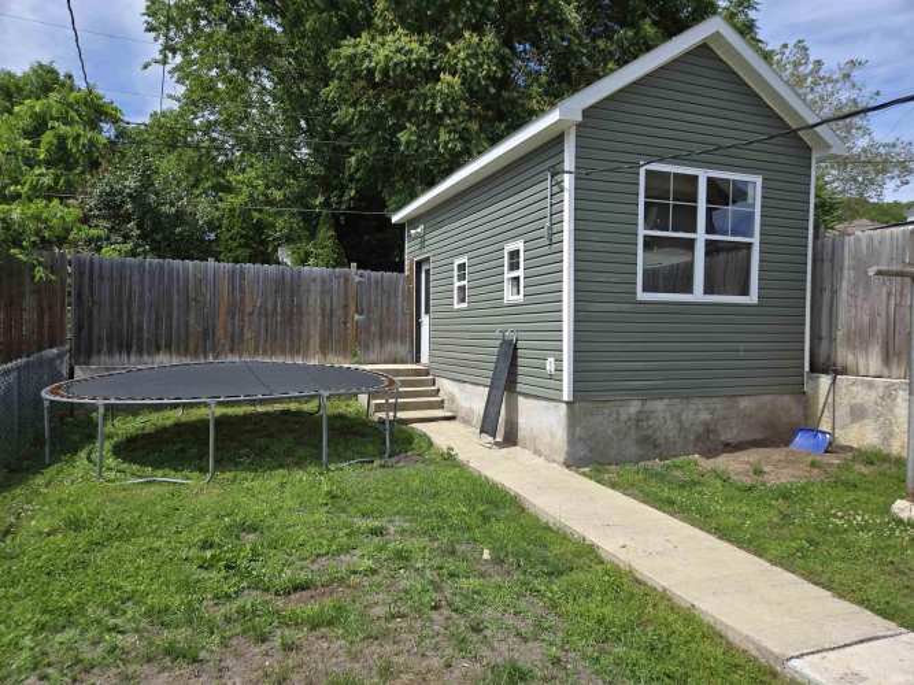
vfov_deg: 58.9
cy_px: 342
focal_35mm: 23
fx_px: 607
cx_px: 457
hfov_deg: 73.9
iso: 25
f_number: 1.8
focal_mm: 5.4
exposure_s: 1/1493
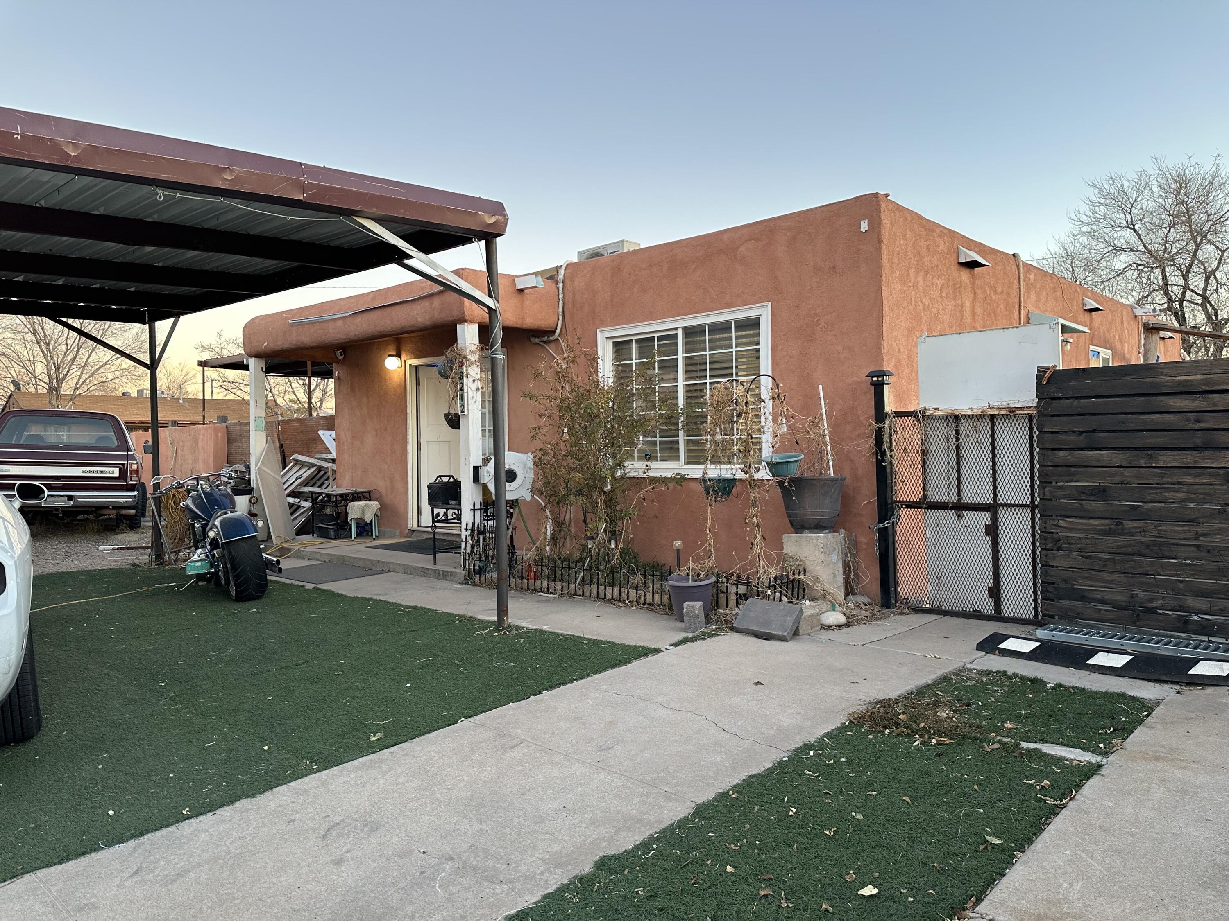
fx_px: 852
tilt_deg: -0.5
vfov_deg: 56.8
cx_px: 614
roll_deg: -0.4
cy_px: 460
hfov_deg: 71.6
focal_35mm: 24
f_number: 1.78
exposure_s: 1/120
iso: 160
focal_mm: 6.86
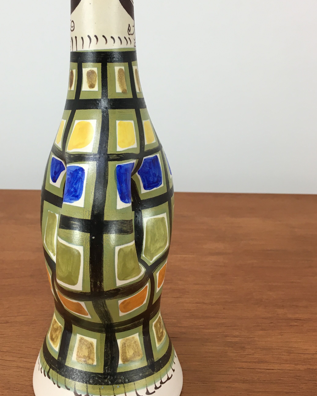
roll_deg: -1.5
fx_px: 516
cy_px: 148
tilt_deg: -10.3
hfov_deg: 33.8
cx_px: 104
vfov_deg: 41.7
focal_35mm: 44
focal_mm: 4.15
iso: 32
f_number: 2.2
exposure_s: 1/33
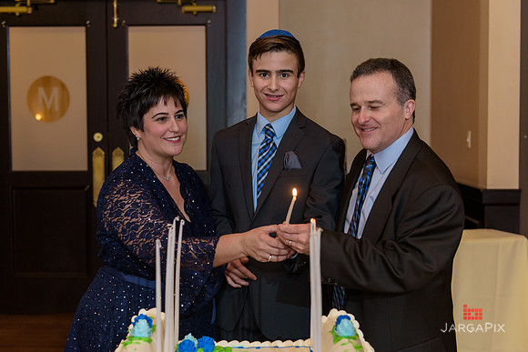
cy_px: 176
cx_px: 264
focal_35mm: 52
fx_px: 763
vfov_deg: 26.0
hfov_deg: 38.2
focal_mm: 52
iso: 1600
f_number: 3.2
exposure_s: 1/125
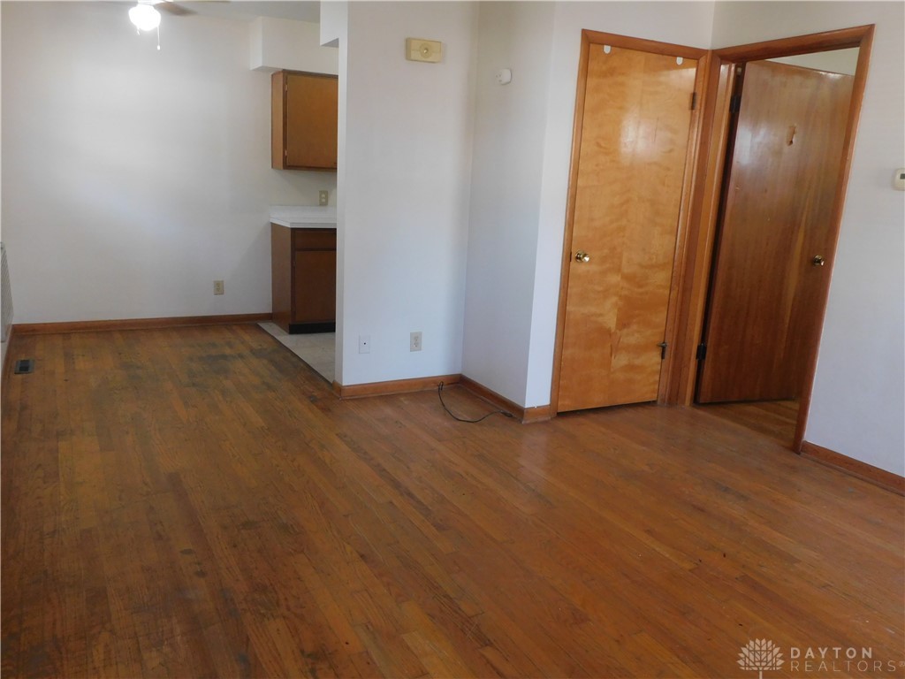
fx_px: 732
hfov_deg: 63.4
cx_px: 452
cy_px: 340
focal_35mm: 28
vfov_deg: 49.7
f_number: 3.2
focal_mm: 4.9
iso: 320
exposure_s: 1/30
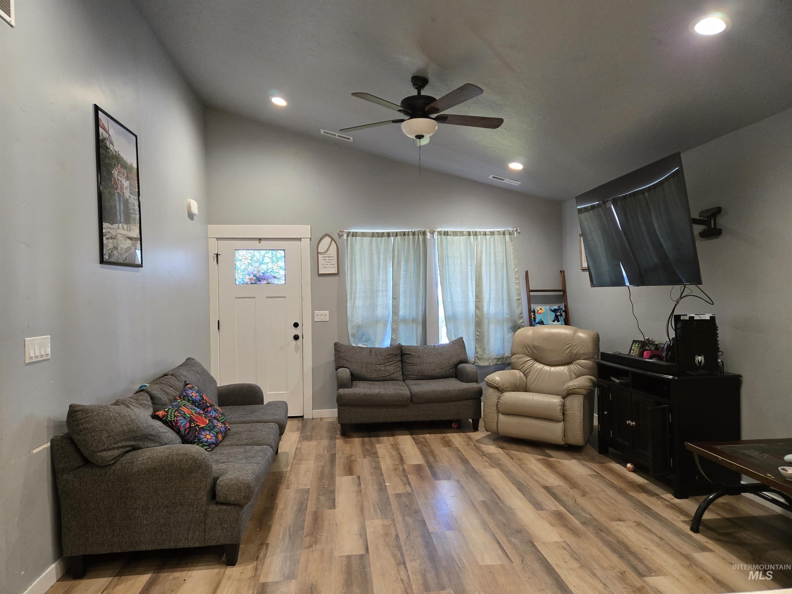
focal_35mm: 23
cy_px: 297
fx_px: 526
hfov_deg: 73.9
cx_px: 396
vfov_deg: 58.9
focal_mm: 5.4
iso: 500
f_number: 1.8
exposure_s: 1/120
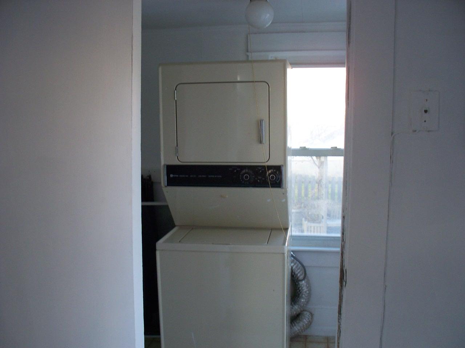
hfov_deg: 51.4
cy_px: 174
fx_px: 484
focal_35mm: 36
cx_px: 232
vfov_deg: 39.7
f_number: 2.8
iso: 160
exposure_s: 1/60
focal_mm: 7.54
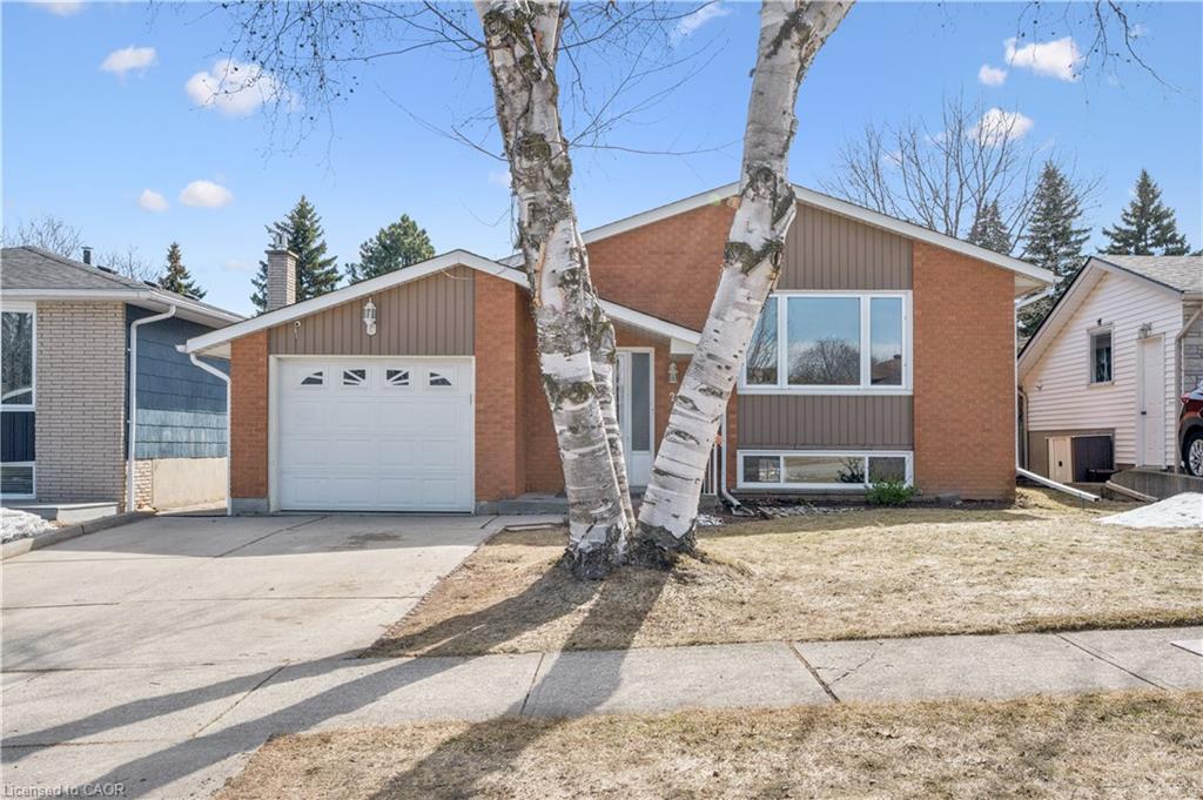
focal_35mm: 30
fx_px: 1002
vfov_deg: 43.5
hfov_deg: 62.0
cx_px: 602
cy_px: 400
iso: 200
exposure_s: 1/320
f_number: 16
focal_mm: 30
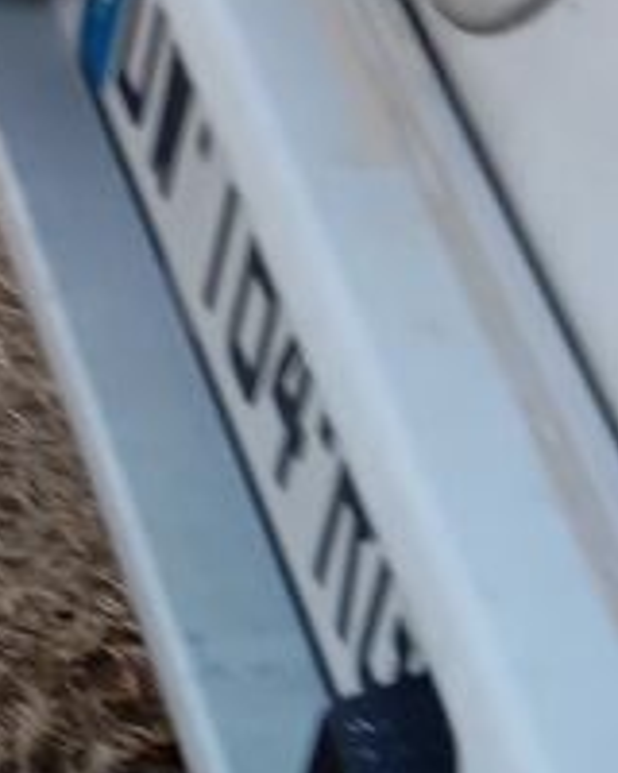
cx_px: -1309
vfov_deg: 10.0
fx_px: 4161
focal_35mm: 182
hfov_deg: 7.4
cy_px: 1430
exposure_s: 1/118
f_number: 1.8
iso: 106
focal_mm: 4.22
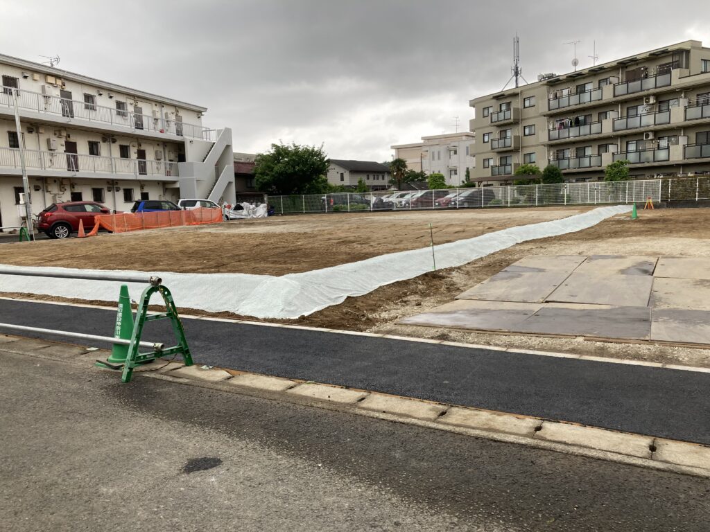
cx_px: 355
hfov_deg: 63.4
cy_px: 266
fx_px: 574
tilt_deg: -4.9
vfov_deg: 49.7
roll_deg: +1.1
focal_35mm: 28
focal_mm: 3.99
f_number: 1.8
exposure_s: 1/282
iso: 20
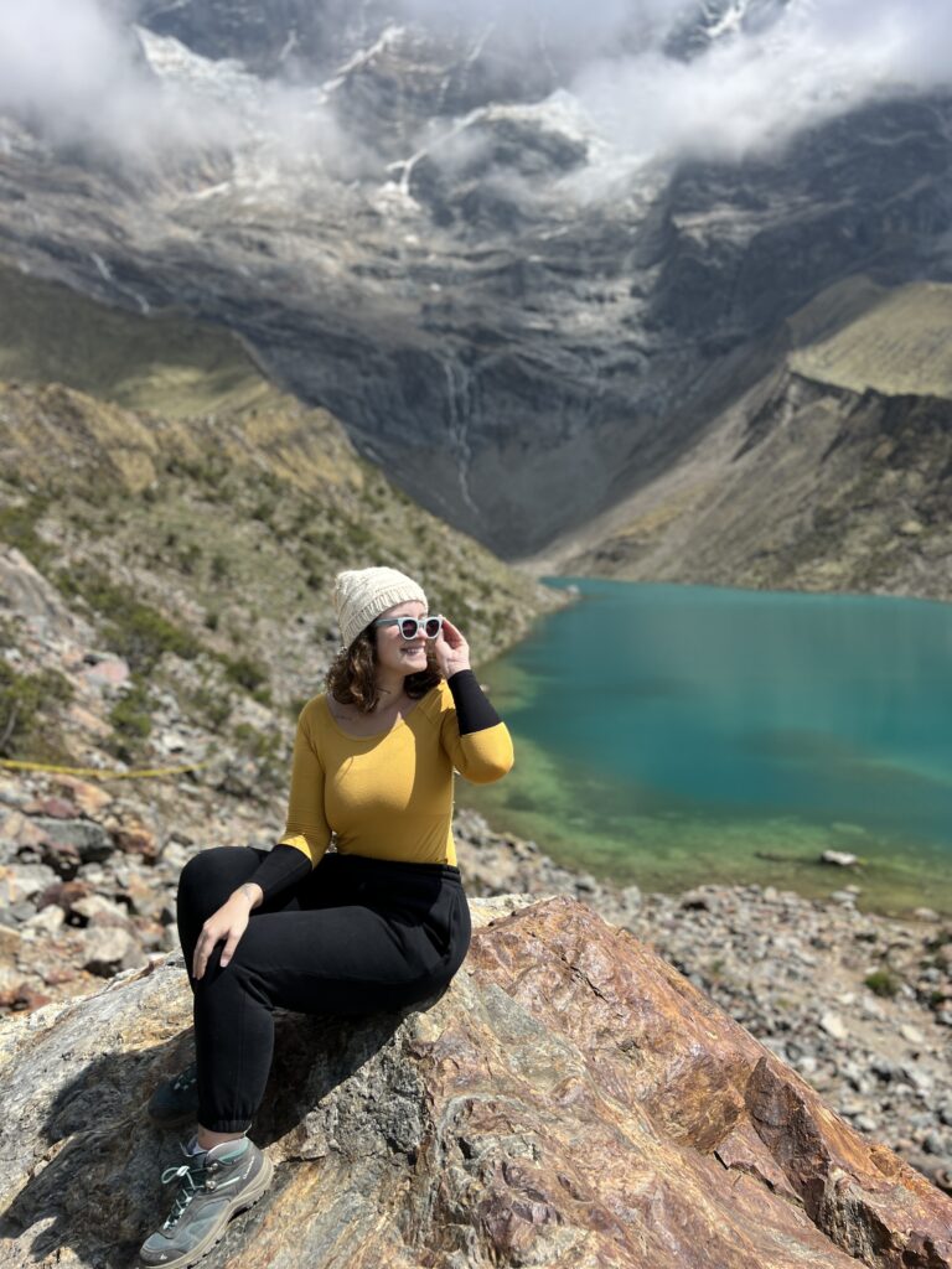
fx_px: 953
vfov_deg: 67.3
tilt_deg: -5.2
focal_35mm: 26
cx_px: 476
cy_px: 634
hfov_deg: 53.1
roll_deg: +0.9
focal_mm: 5.7
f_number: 1.5
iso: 50
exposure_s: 1/3460
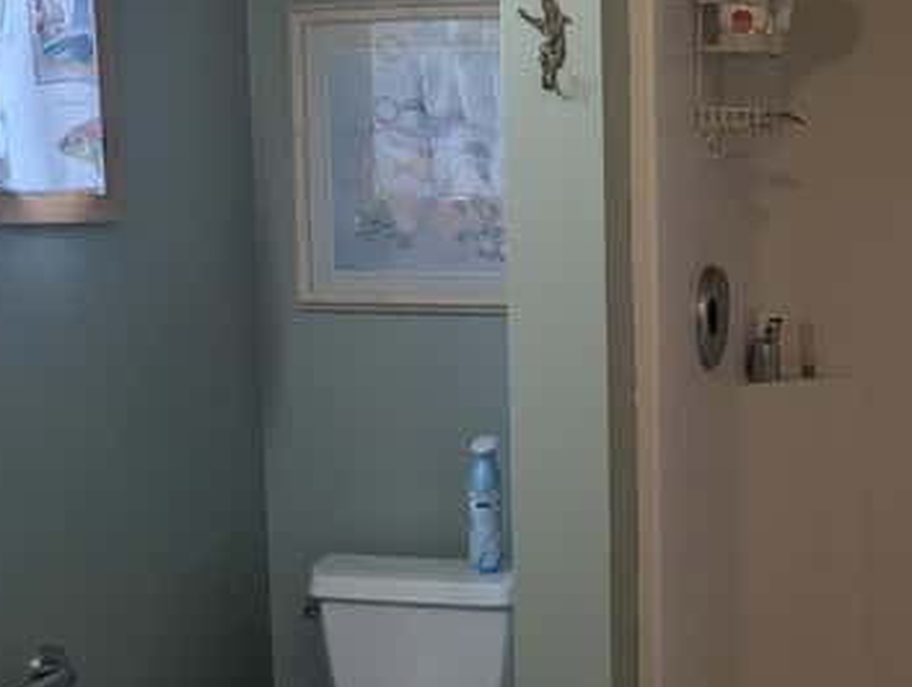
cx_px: 731
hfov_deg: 32.3
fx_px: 1530
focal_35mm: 58
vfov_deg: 25.3
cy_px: 407
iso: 72
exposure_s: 1/120
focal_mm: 6.9
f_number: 1.7
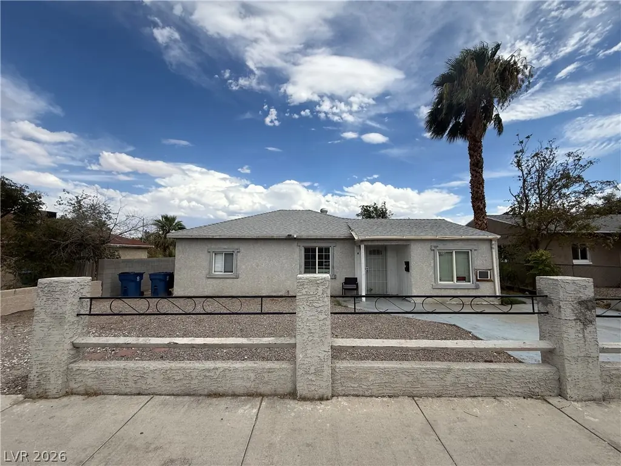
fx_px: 251
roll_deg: +0.0
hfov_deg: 102.1
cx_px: 310
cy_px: 233
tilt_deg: +5.2
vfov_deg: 85.7
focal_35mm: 14
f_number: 2.2
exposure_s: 1/3460
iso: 50
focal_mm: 2.22
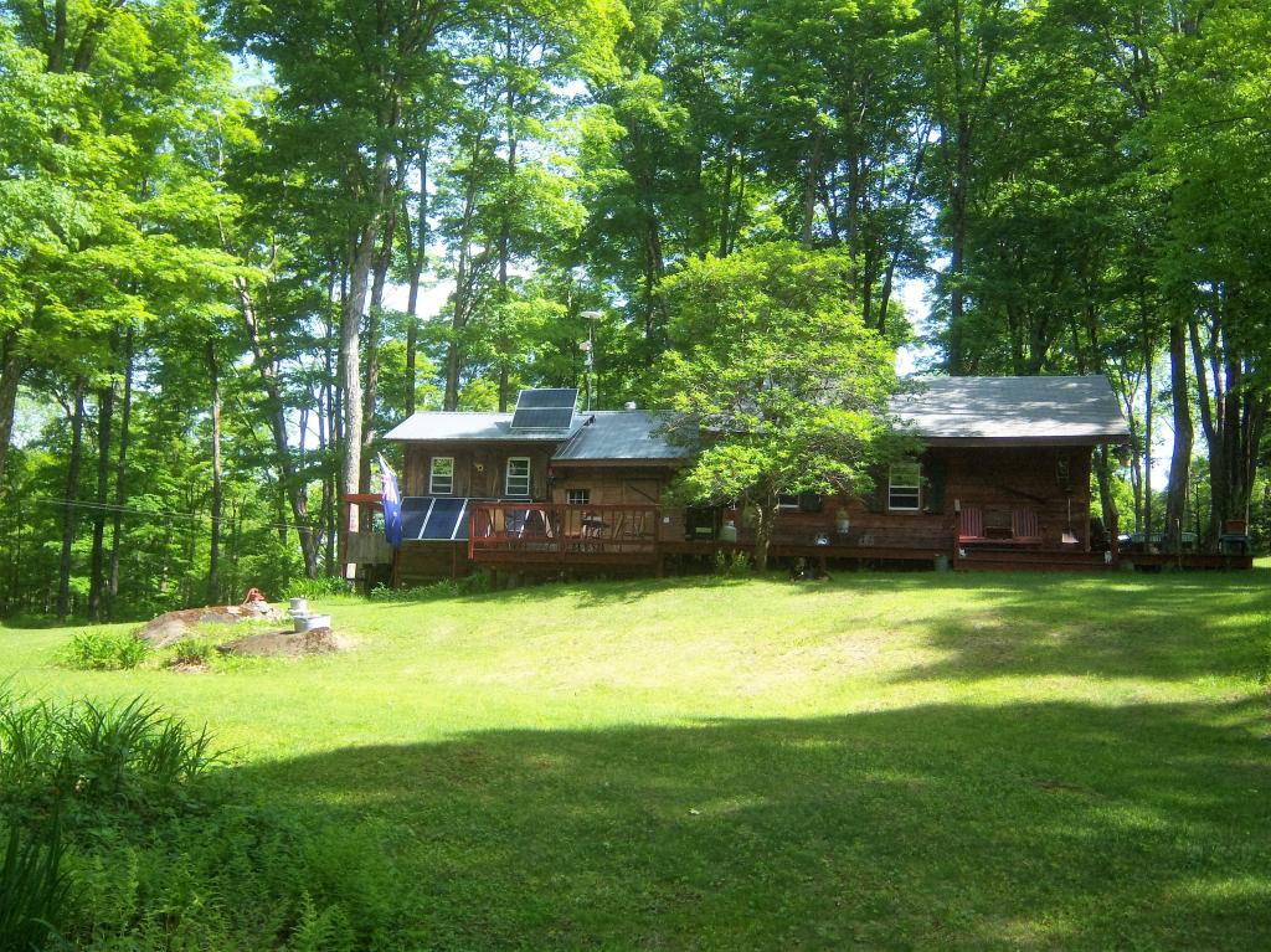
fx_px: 1321
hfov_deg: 51.4
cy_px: 476
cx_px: 636
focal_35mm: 36
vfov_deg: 39.6
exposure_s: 1/320
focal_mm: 7.5
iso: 80
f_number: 2.8
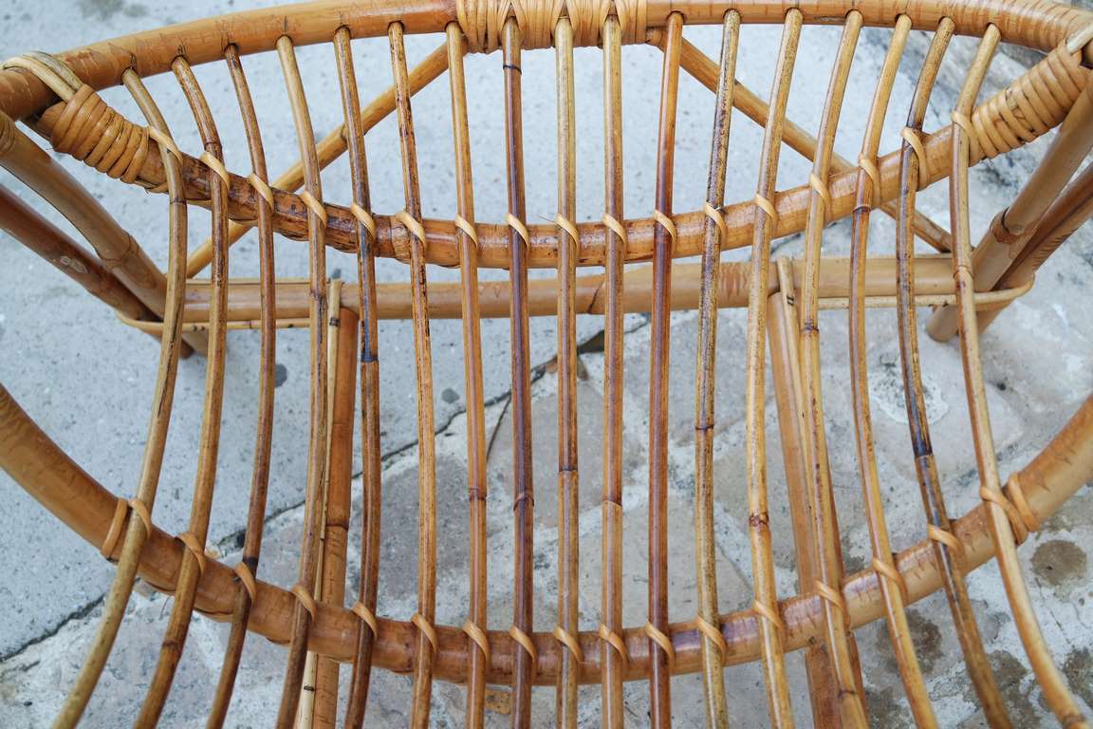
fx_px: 1488
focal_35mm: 49
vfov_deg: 27.5
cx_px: 546
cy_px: 364
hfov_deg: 40.3
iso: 200
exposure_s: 1/60
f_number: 4.5
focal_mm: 32
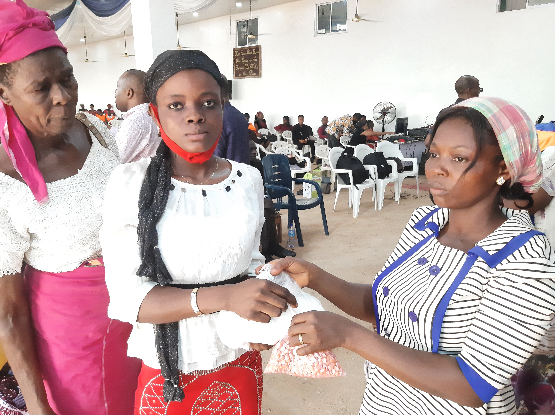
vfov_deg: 53.0
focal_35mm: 26
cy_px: 208
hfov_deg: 67.3
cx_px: 278
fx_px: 417
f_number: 1.7
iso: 400
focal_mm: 3.93
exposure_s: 1/60
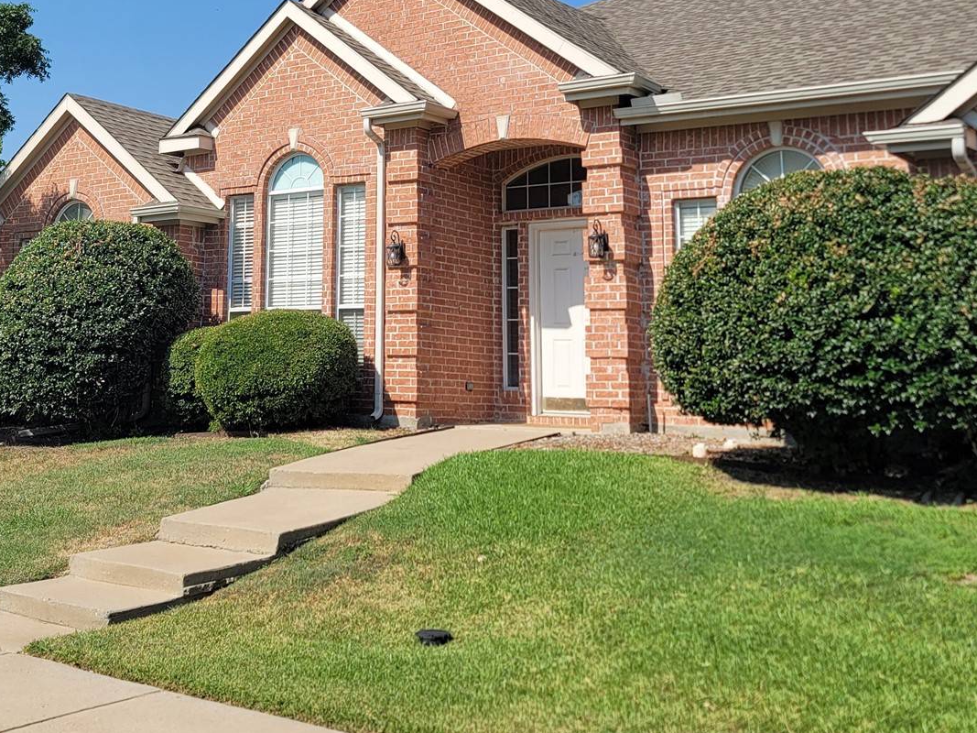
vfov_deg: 29.4
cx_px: 298
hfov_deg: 39.0
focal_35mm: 48
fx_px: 1355
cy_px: 115
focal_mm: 7
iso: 20
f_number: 1.8
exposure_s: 1/1084
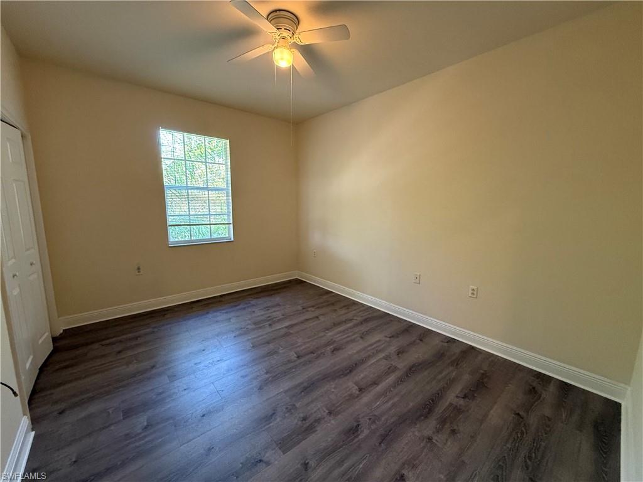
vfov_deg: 85.7
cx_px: 322
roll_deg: -0.6
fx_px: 260
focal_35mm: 14
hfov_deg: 102.1
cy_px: 241
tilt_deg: -8.2
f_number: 2.2
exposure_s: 1/60
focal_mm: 2.22
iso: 400
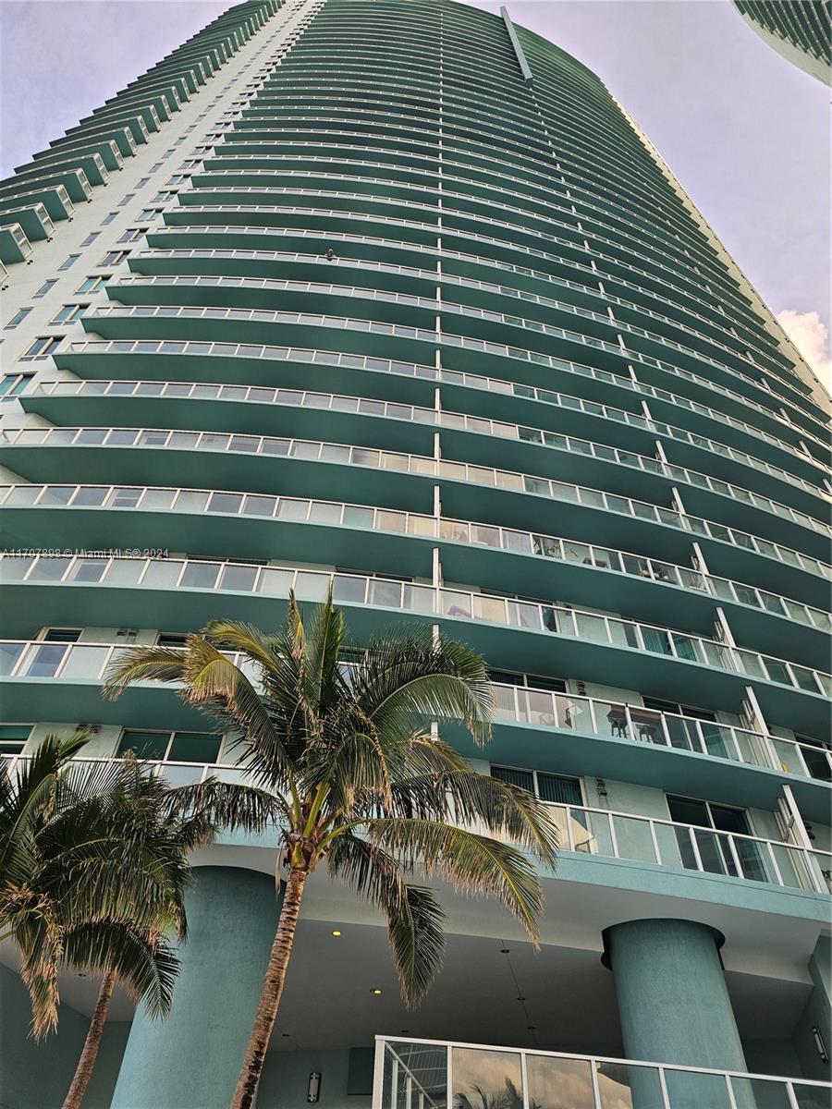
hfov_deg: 58.9
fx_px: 737
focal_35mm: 23
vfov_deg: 73.9
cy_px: 554
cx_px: 416
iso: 20
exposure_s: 1/120
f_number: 1.7
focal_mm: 6.3
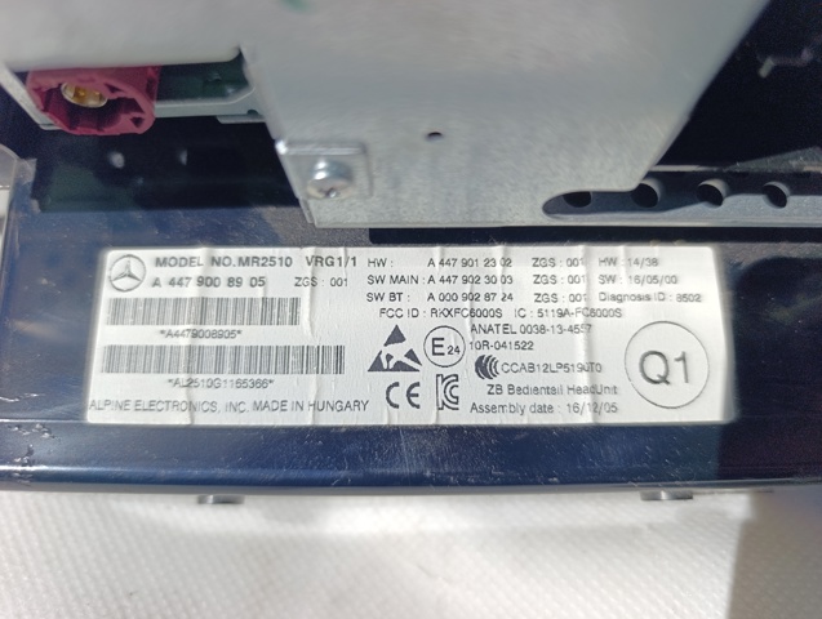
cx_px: 411
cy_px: 310
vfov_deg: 59.0
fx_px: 547
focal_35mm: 23
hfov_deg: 73.8
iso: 50
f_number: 1.6
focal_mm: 6.14
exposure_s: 1/732
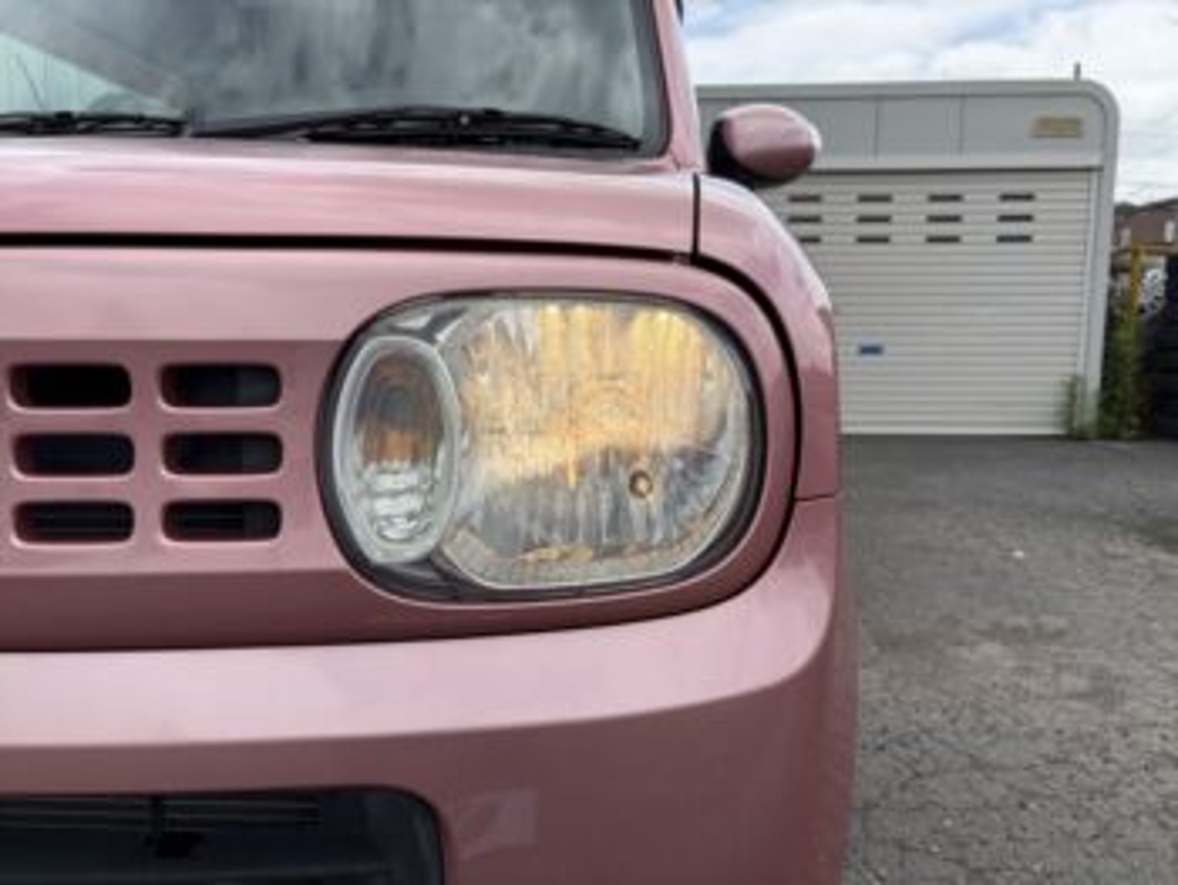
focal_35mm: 26
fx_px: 885
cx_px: 589
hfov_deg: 67.3
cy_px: 442
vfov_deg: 53.1
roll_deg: +0.2
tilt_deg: -6.5
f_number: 1.6
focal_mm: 5.96
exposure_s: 1/4329
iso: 64
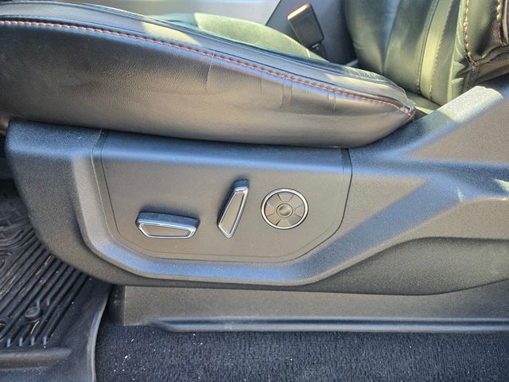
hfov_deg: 73.9
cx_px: 254
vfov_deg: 58.9
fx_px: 338
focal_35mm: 23
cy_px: 191
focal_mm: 5.4
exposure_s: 1/180
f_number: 1.8
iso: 200
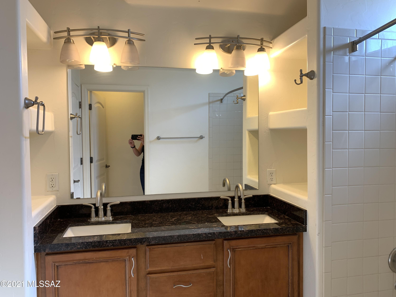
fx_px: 297
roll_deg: +0.8
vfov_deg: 53.1
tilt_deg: -2.6
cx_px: 198
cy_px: 148
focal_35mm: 26
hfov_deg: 67.3
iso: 80
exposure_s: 1/120
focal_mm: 4.25
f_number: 1.8
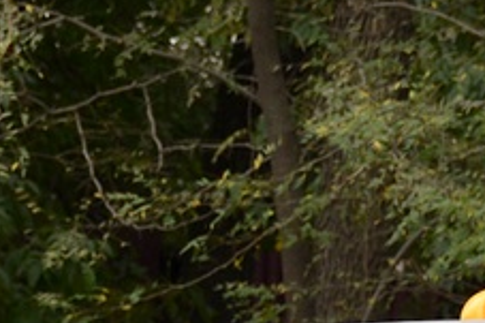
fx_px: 5560
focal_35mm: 413
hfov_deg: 5.0
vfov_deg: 3.3
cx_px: 585
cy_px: 498
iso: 200
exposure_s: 1/125
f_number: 5.6
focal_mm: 52
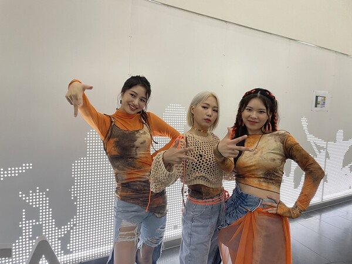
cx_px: 176
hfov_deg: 67.3
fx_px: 264
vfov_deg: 53.1
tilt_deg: -4.9
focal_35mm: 26
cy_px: 132
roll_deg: -0.5
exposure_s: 1/60
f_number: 1.6
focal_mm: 4.2
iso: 100
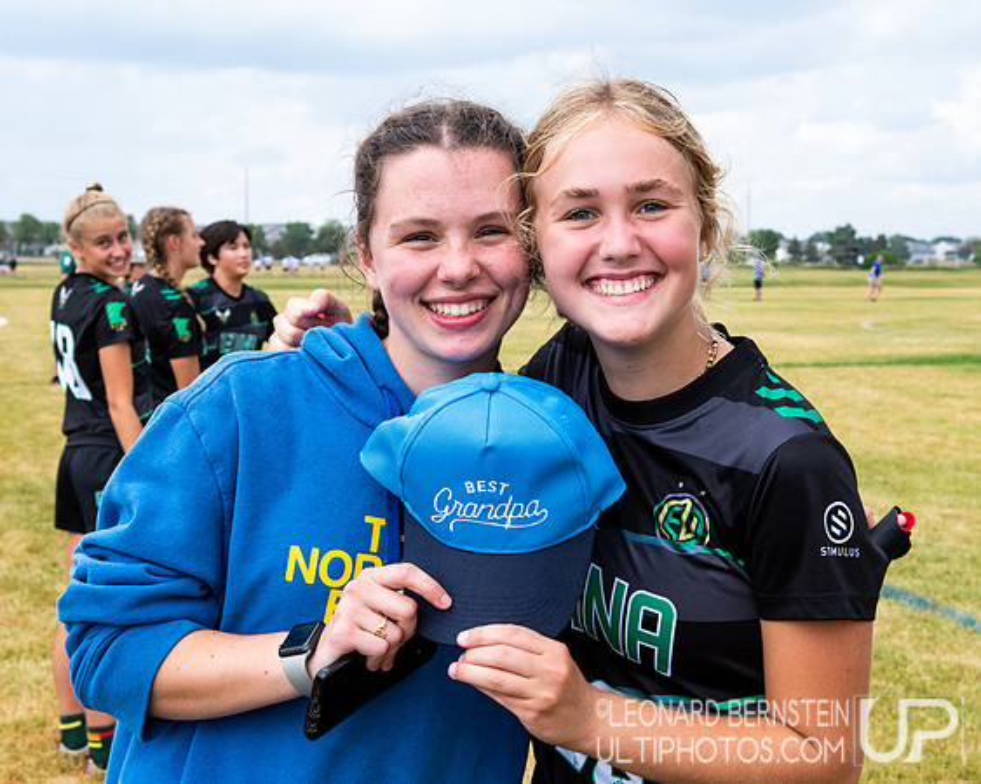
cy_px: 380
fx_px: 1719
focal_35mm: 59
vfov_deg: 25.7
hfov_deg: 31.8
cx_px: 529
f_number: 8
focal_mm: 34
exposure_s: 1/640
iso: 800
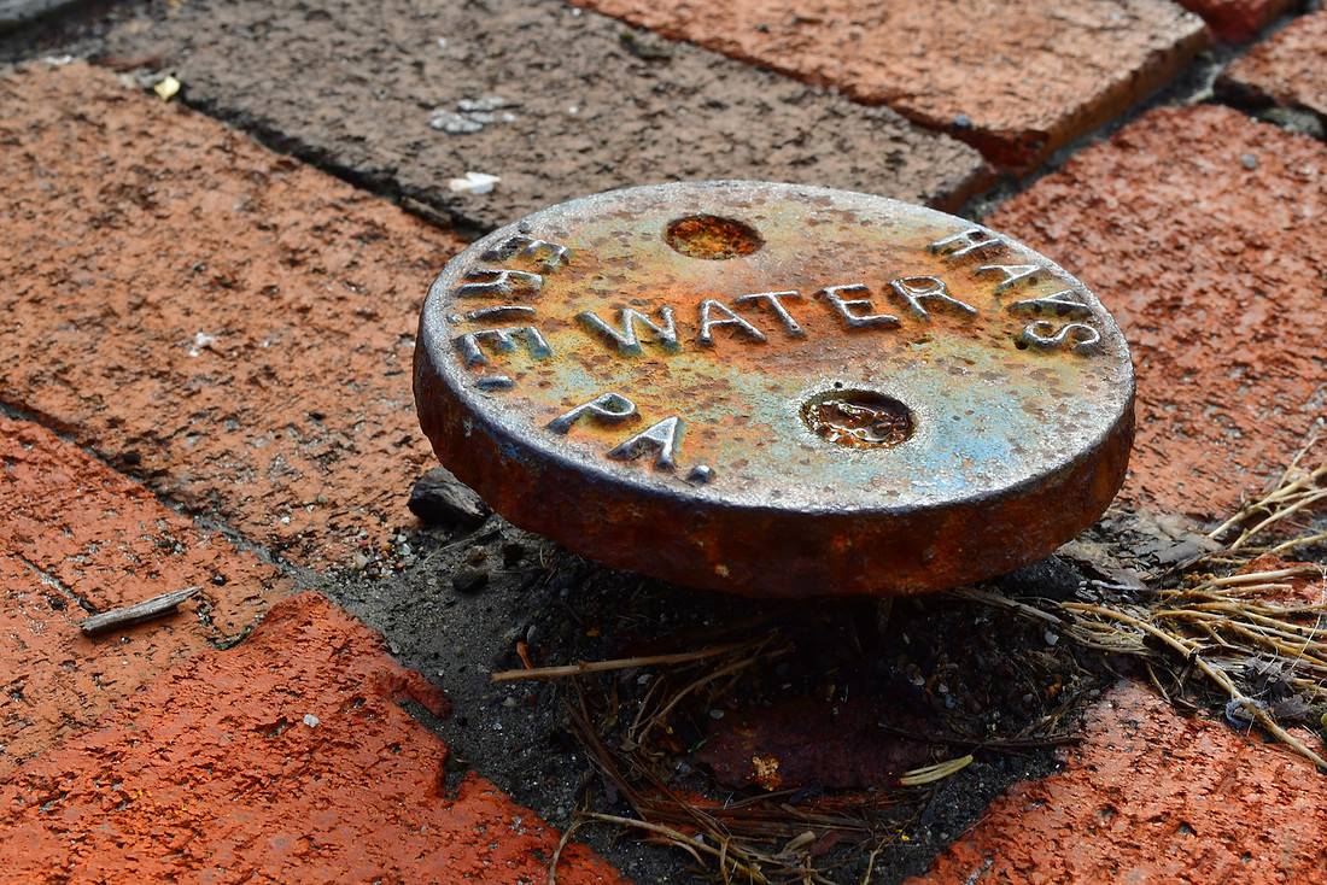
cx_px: 664
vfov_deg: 25.1
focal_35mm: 54
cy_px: 442
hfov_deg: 36.9
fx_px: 1991
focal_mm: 36
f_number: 16
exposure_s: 1/60
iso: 280
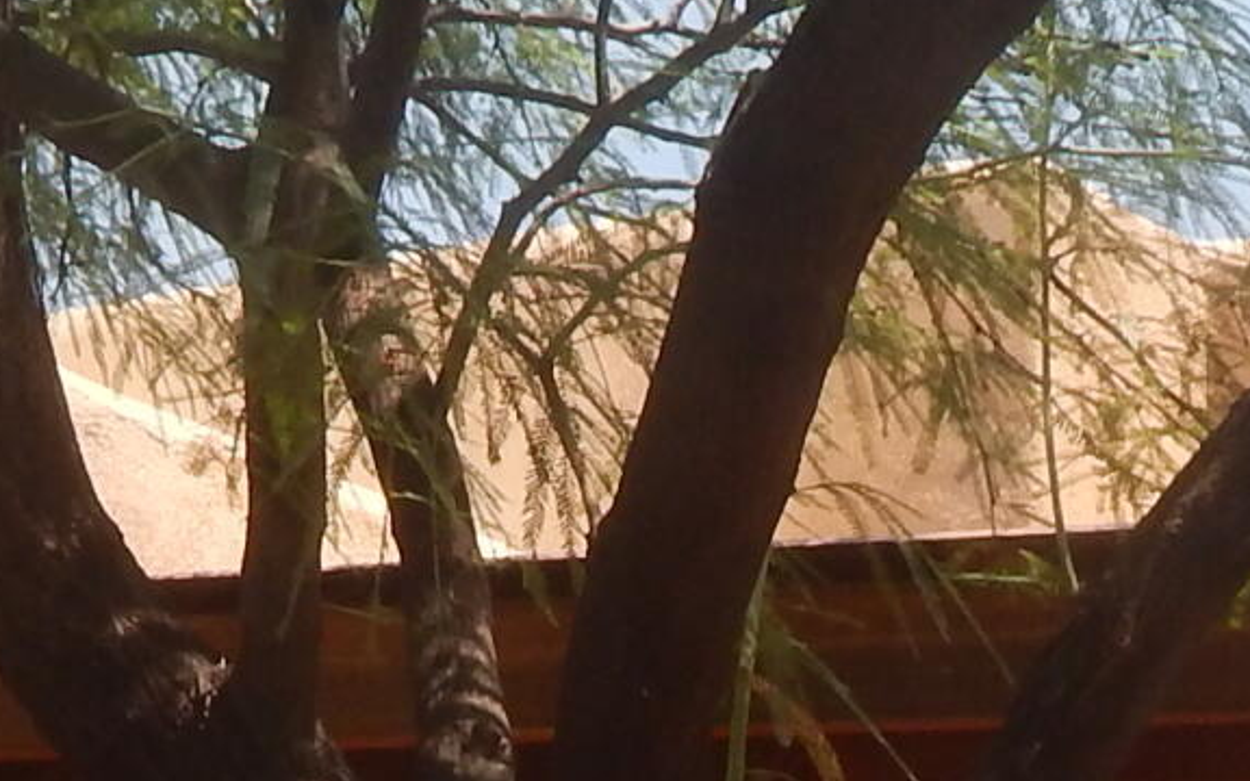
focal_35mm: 127
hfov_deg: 16.4
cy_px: 1371
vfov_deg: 9.8
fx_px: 4326
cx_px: 914
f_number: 3
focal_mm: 4
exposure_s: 1/640
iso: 125
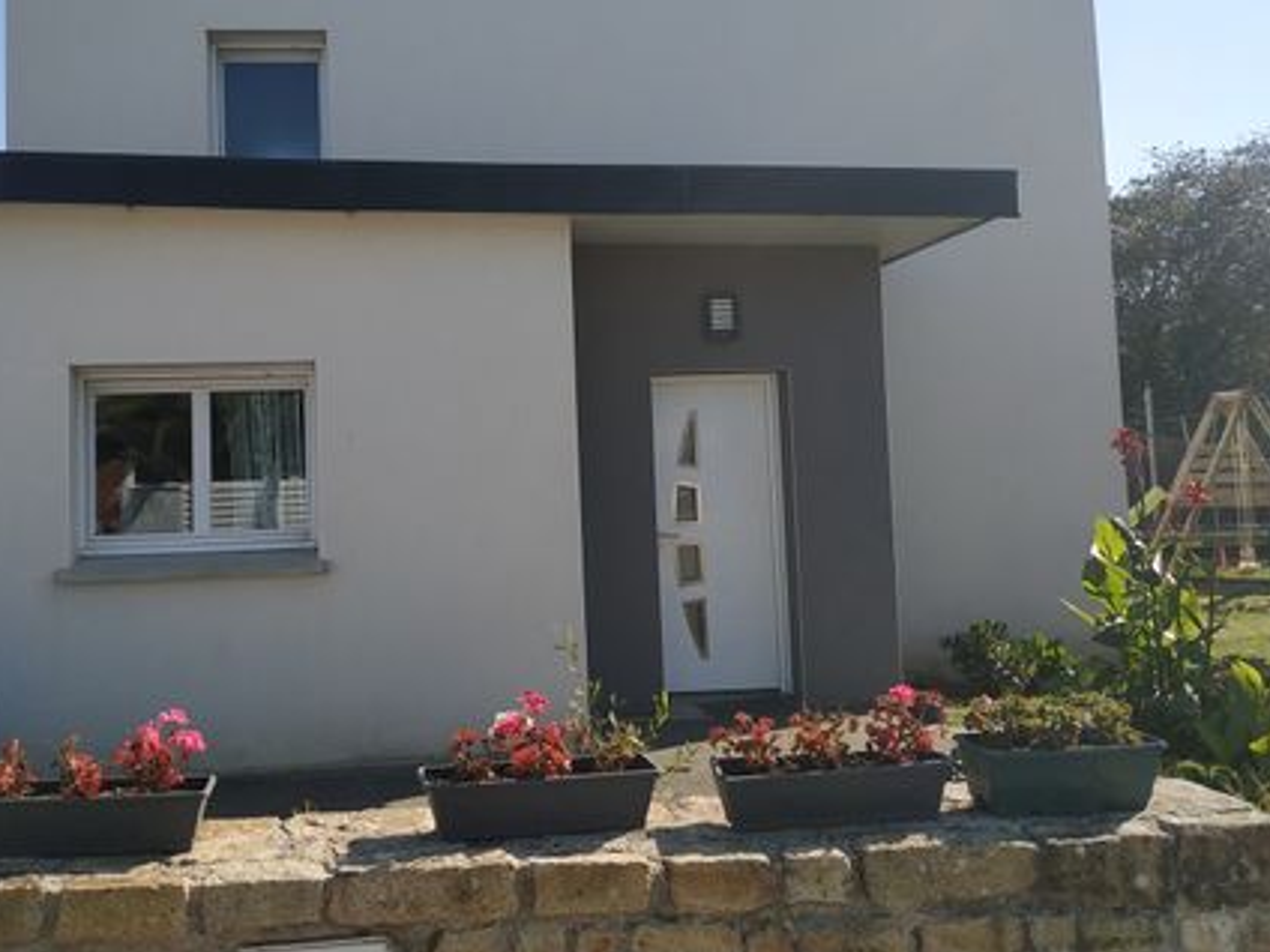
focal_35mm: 34
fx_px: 1247
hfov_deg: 53.1
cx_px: 446
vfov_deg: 41.6
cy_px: 383
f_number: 1.9
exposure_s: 1/2863
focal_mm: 3.94
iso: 200
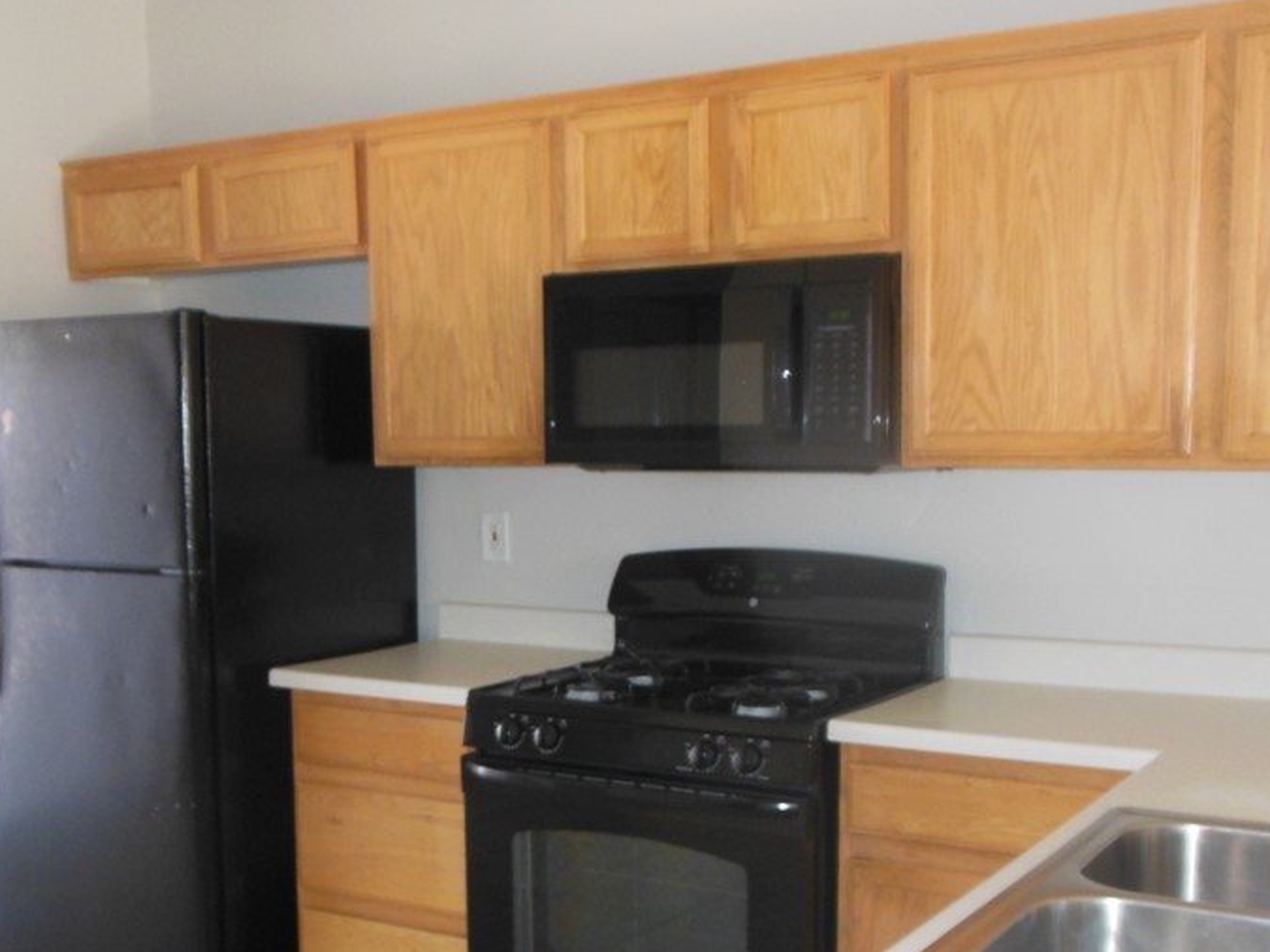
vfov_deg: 32.6
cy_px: 640
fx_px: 1614
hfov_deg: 42.9
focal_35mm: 44
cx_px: 610
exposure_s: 1/25
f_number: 3.3
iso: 320
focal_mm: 5.2
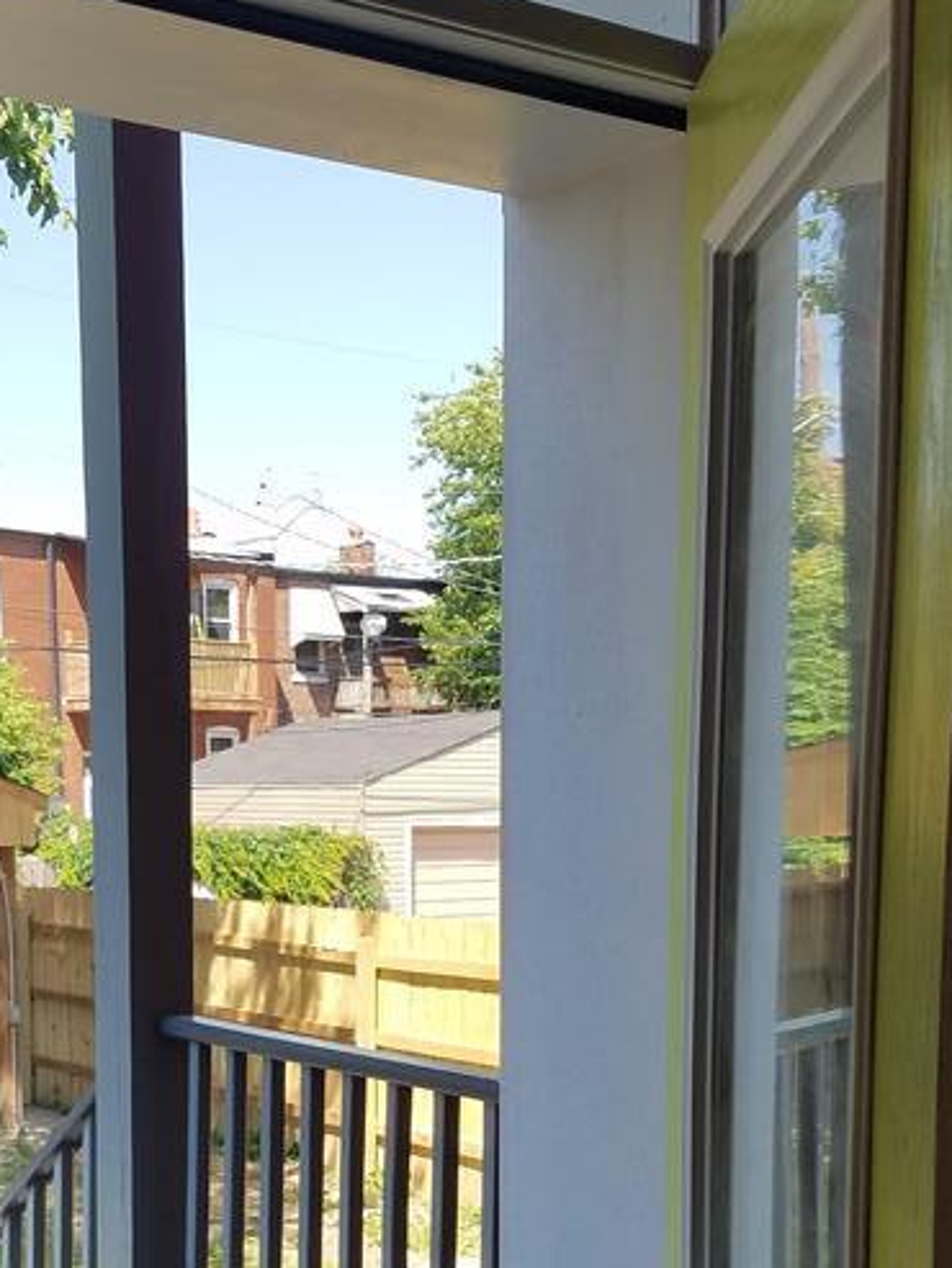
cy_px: 1124
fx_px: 1979
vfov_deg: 33.8
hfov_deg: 27.0
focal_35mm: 54
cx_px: 360
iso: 50
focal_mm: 4.2
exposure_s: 1/838
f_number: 1.7
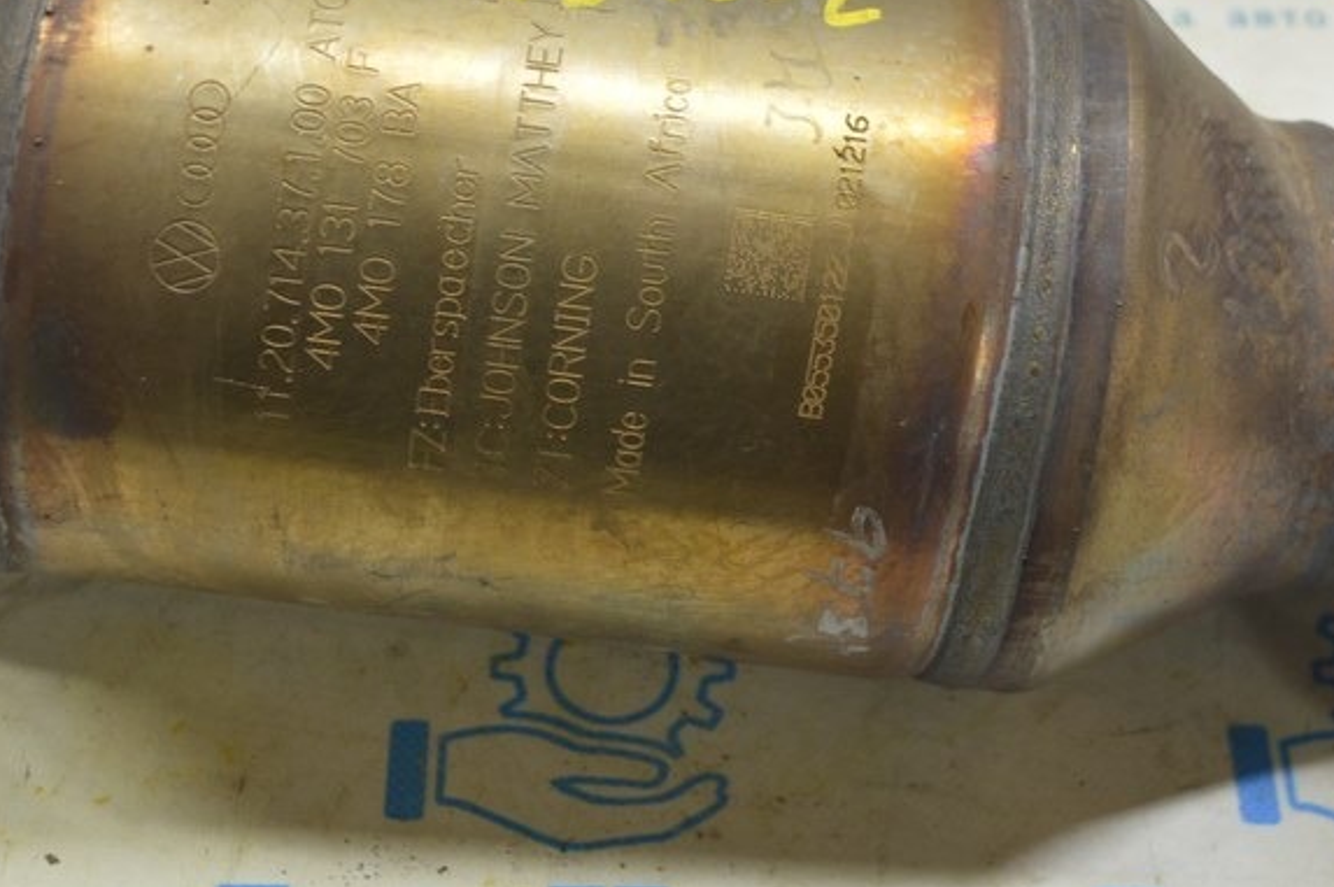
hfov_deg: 27.0
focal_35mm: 75
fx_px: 2777
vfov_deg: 18.0
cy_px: 201
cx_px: 568
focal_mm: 28
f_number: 5.6
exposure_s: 1/20
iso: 400
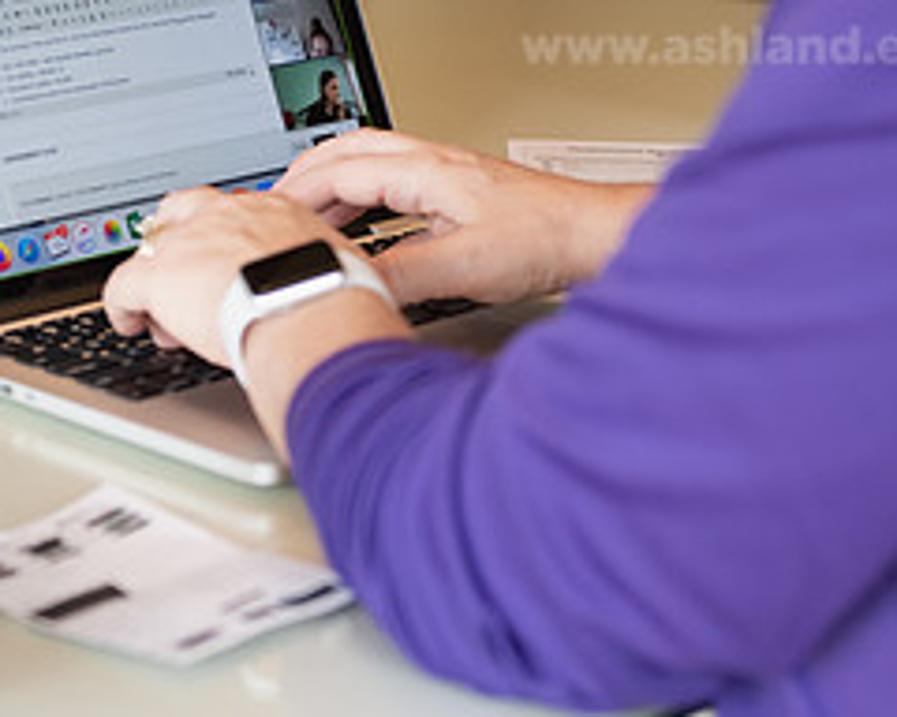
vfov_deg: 12.3
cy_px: 125
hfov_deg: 15.4
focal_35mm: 125
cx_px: 351
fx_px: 3318
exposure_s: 1/200
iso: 800
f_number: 3.2
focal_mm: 55
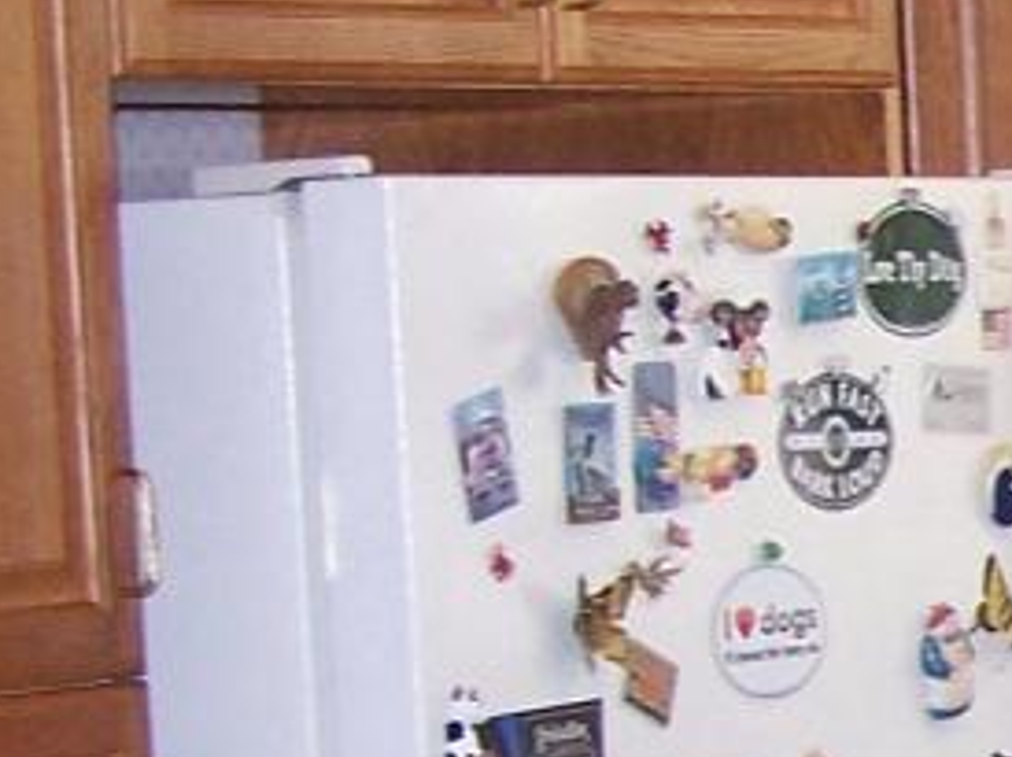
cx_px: 2098
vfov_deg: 7.4
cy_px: 883
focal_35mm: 200
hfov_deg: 9.2
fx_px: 5842
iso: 140
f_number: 2.8
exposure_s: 1/60
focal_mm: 6.3
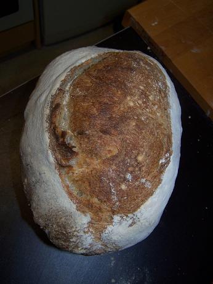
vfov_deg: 49.0
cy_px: 142
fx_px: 312
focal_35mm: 38
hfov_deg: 37.7
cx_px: 106
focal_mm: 6.3
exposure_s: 1/60
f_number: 2.8
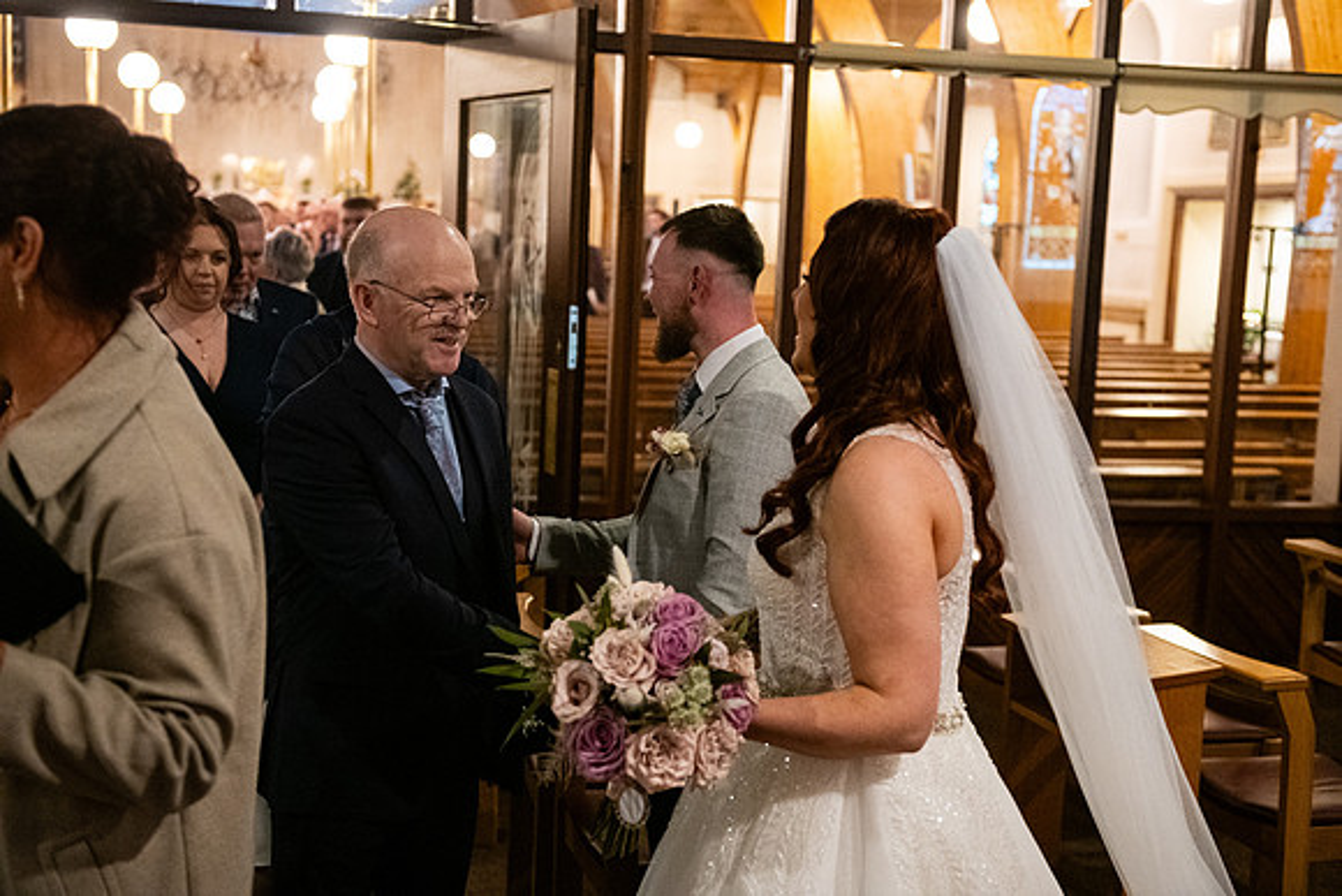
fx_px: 1790
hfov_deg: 41.1
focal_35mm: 48
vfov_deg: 28.1
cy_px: 448
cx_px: 671
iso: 2500
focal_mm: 48
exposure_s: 1/160
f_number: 3.5
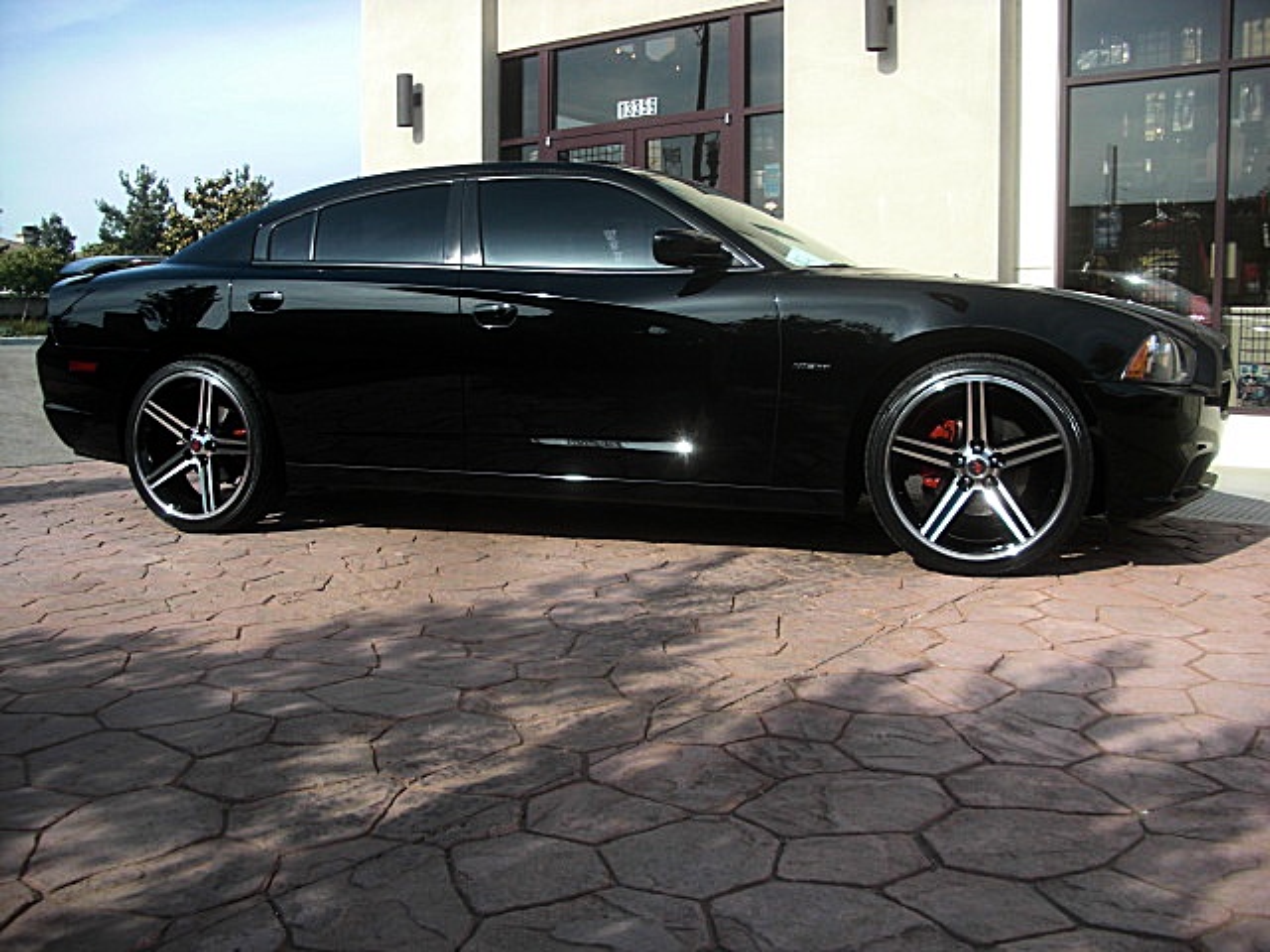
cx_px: 635
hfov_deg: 51.4
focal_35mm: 36
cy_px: 476
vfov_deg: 39.7
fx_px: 1321
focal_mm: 6.3
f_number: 2.8
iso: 50
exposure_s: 1/500
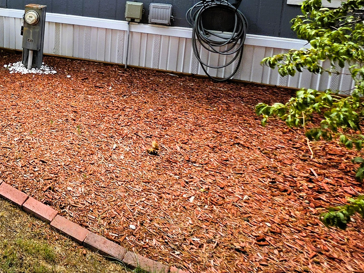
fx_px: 379
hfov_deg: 38.2
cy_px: -13
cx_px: -72
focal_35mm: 36
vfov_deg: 35.1
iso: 32
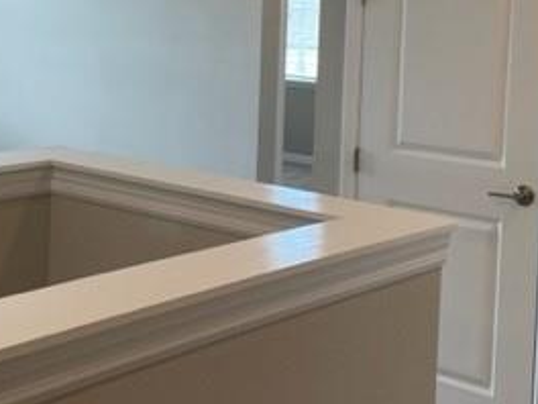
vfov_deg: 23.0
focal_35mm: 63
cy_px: 80
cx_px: 230
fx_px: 979
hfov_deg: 30.7
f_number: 1.6
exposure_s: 1/120
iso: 64
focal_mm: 4.2
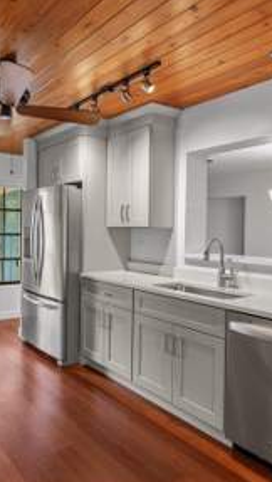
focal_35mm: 28
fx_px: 358
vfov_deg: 67.8
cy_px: 227
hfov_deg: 40.3
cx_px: 64
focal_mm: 16
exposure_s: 1/15
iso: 400
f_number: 8
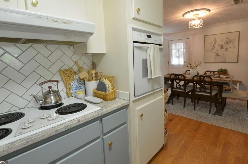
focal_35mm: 18
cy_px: 72
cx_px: 127
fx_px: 124
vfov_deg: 66.9
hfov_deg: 90.1
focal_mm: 10
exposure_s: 1/2
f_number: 8
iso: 200
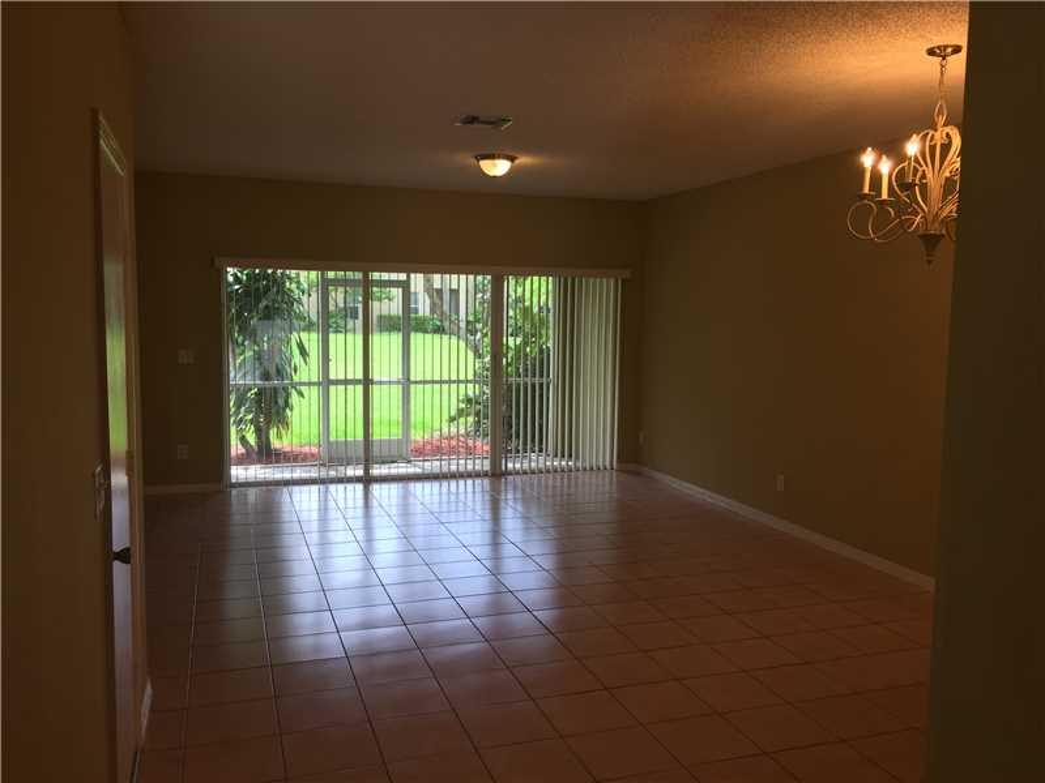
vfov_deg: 48.2
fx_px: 875
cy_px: 392
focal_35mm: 29
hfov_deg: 61.7
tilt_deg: -6.2
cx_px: 522
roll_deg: -1.4
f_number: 2.2
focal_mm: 4.15
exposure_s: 1/40
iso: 32
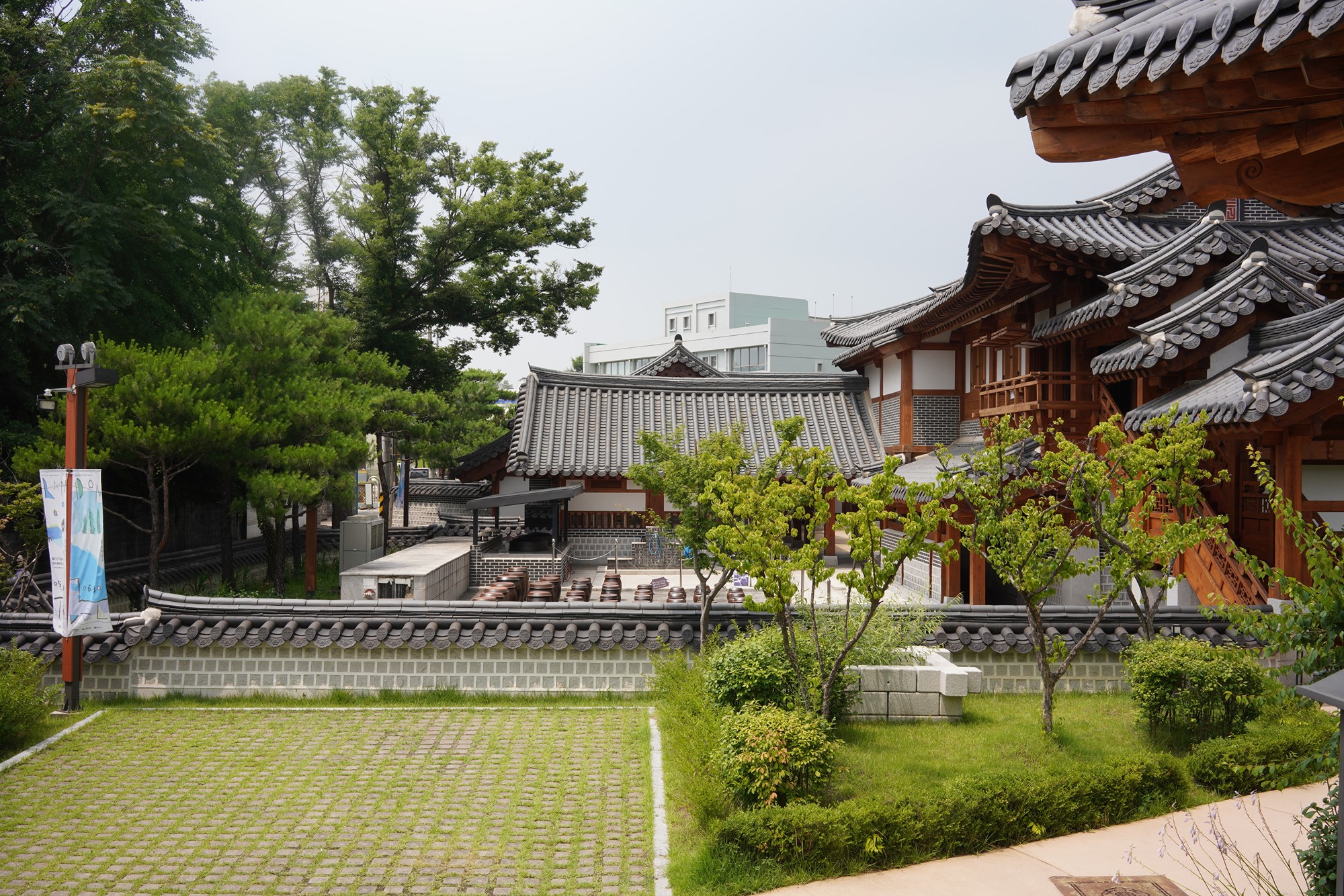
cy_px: 448
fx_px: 1307
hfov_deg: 54.4
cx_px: 672
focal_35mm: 35
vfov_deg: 37.9
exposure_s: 1/100
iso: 200
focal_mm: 35
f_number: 13
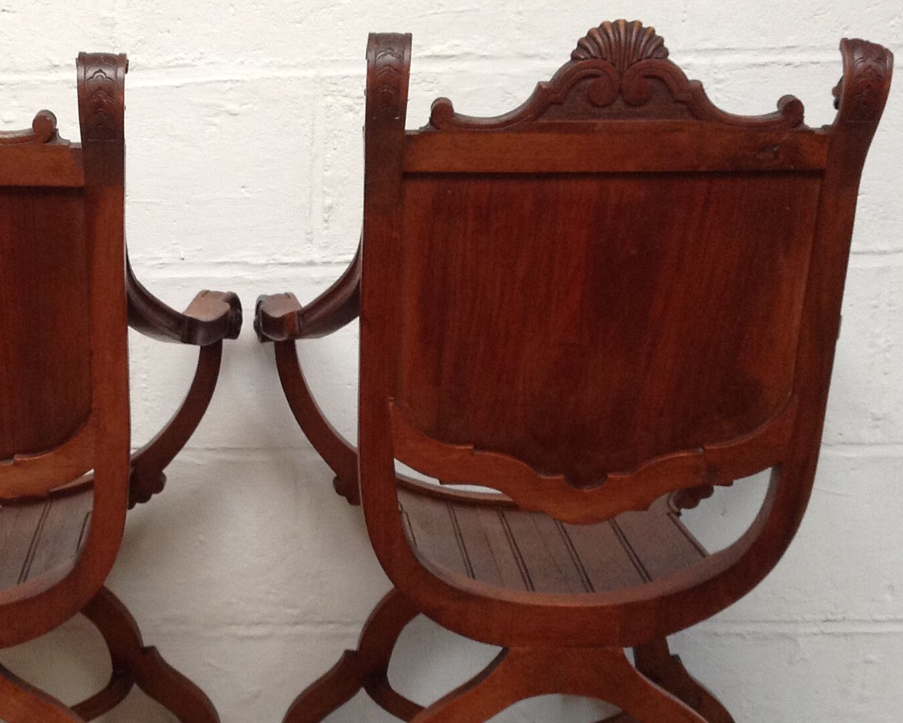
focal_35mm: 65
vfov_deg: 23.4
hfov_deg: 28.8
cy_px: 479
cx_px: 262
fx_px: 1737
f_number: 2.4
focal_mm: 4.28
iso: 160
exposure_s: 1/15
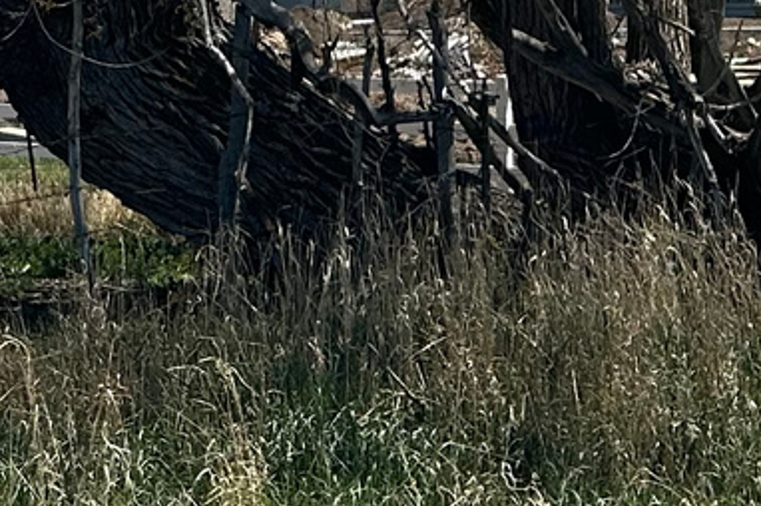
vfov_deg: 8.7
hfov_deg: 15.3
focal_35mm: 134
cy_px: -914
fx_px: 2830
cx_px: 520
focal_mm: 6.86
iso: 80
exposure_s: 1/4016
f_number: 1.78
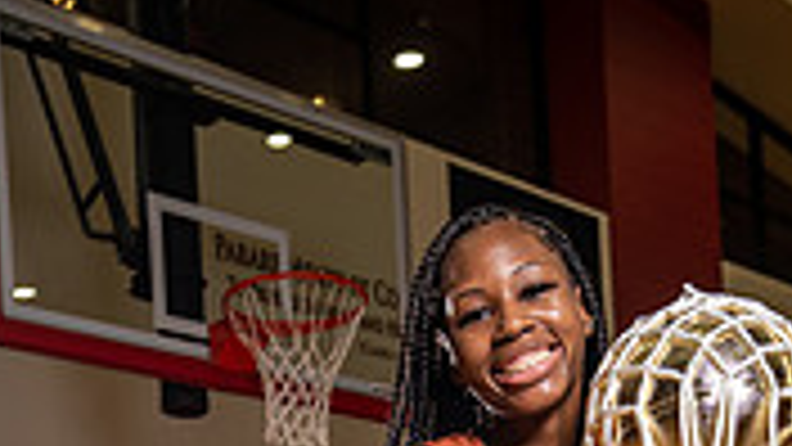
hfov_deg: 25.6
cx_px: 396
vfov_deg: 12.4
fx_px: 1743
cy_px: 964
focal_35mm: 83
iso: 800
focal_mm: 31
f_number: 5.6
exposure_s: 1/250
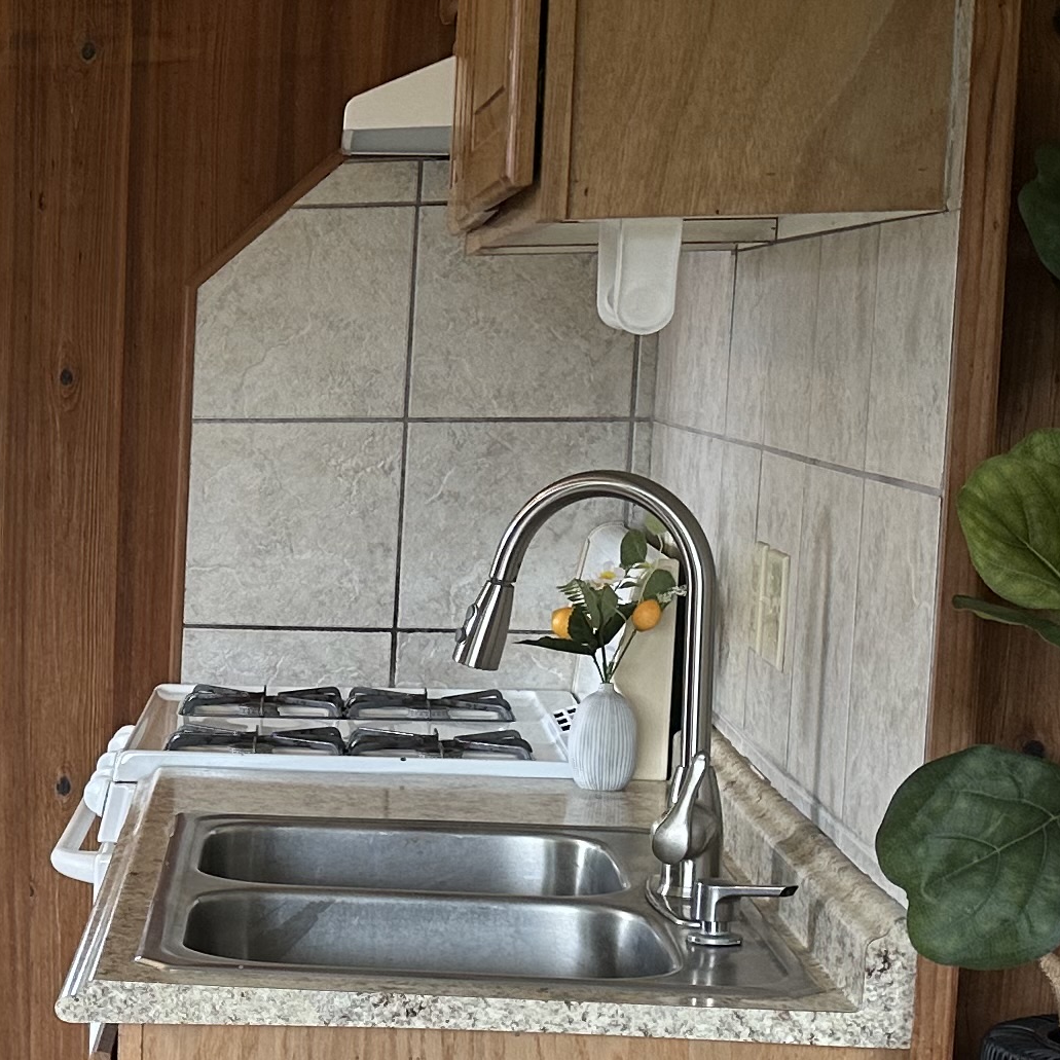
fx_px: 2875
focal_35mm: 83
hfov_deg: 19.0
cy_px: 847
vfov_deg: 20.6
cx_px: -398
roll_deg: -0.2
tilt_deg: -10.5
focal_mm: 6.86
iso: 125
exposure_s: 1/120
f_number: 1.78
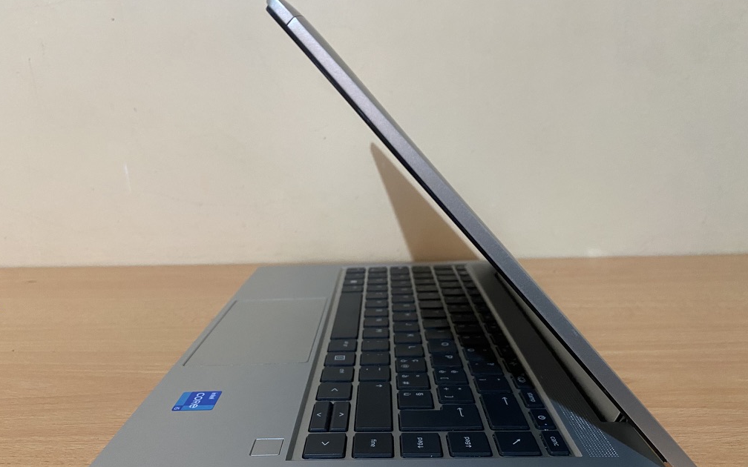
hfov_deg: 66.5
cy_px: 268
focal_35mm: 28
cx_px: 375
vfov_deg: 44.4
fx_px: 571
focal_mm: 4.25
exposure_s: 1/50
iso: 500
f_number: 1.8
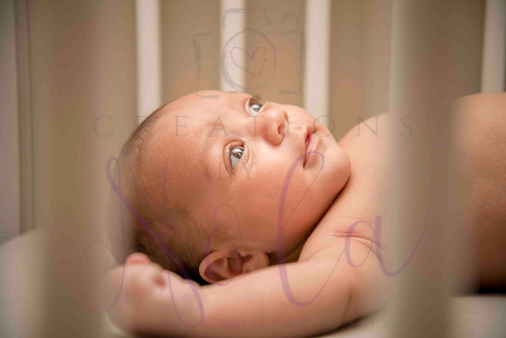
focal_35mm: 80
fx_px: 1125
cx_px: 253
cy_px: 169
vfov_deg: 17.1
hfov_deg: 25.4
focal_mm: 80
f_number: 4.5
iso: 800
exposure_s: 1/250
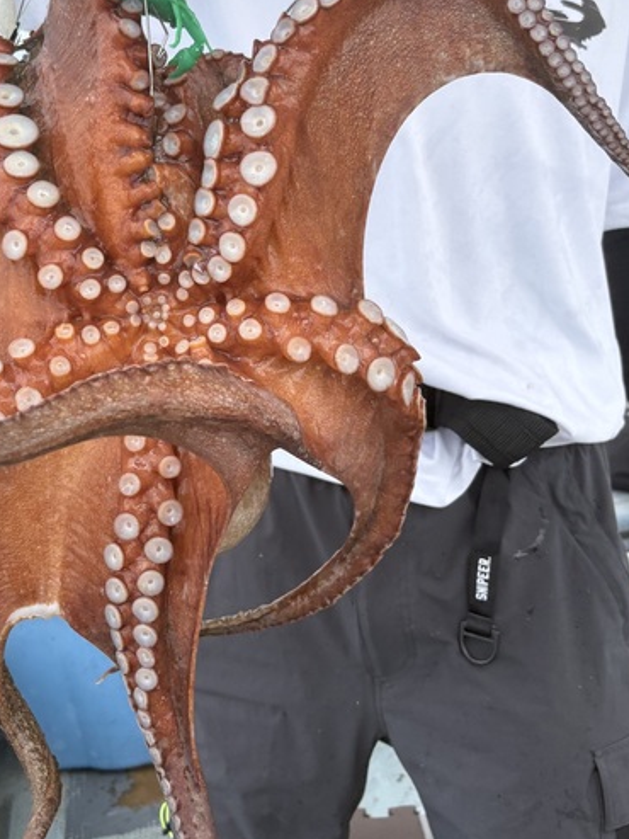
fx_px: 1090
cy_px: 294
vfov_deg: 41.6
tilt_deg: -13.6
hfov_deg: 32.1
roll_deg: +2.5
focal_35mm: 45
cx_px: 236
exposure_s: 1/1848
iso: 50
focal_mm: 5.96
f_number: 1.6
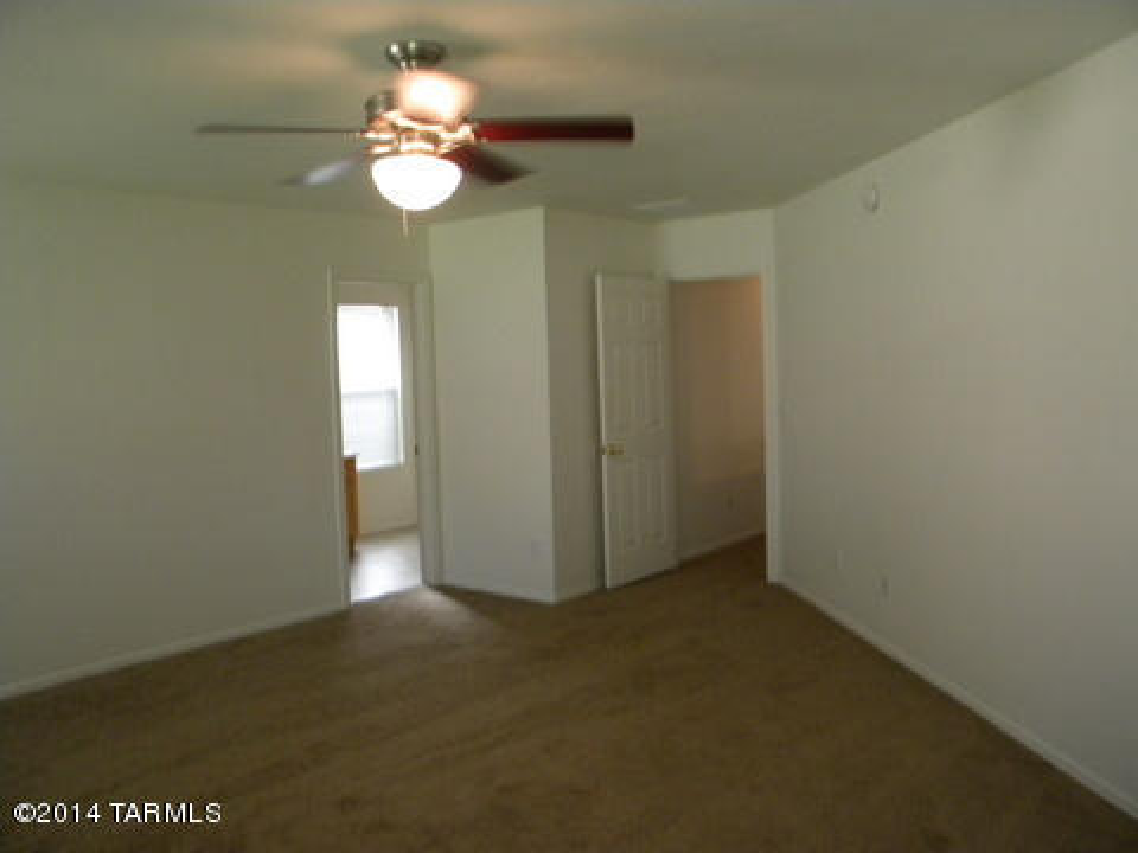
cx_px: 569
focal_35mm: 28
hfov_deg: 63.4
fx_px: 920
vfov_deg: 49.7
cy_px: 426
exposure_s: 1/68.6
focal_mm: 5
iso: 400
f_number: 3.5
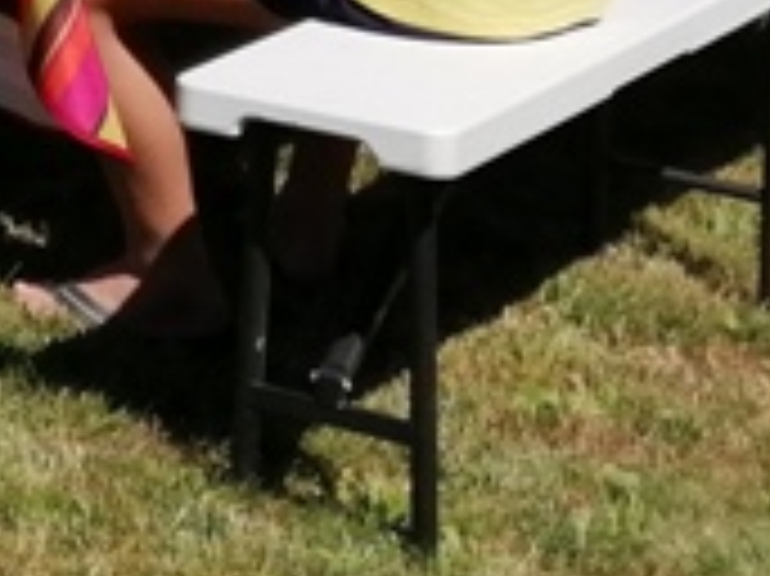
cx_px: -1045
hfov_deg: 10.9
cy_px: -670
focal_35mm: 156
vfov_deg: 8.8
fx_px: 3468
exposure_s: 1/2469
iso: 50
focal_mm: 3.62
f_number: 1.8
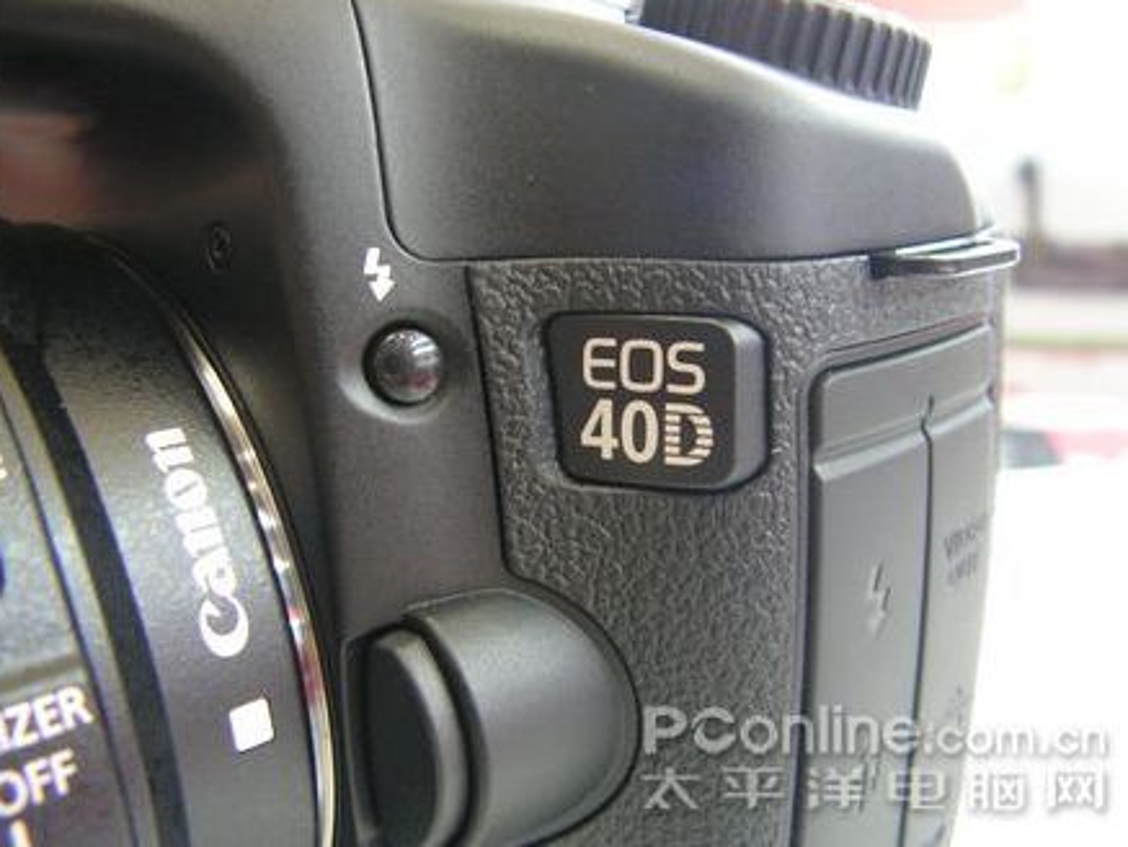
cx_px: 564
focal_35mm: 37
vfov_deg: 38.7
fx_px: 1206
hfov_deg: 50.1
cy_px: 414
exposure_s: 1/5
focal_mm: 6
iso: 200
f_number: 3.2
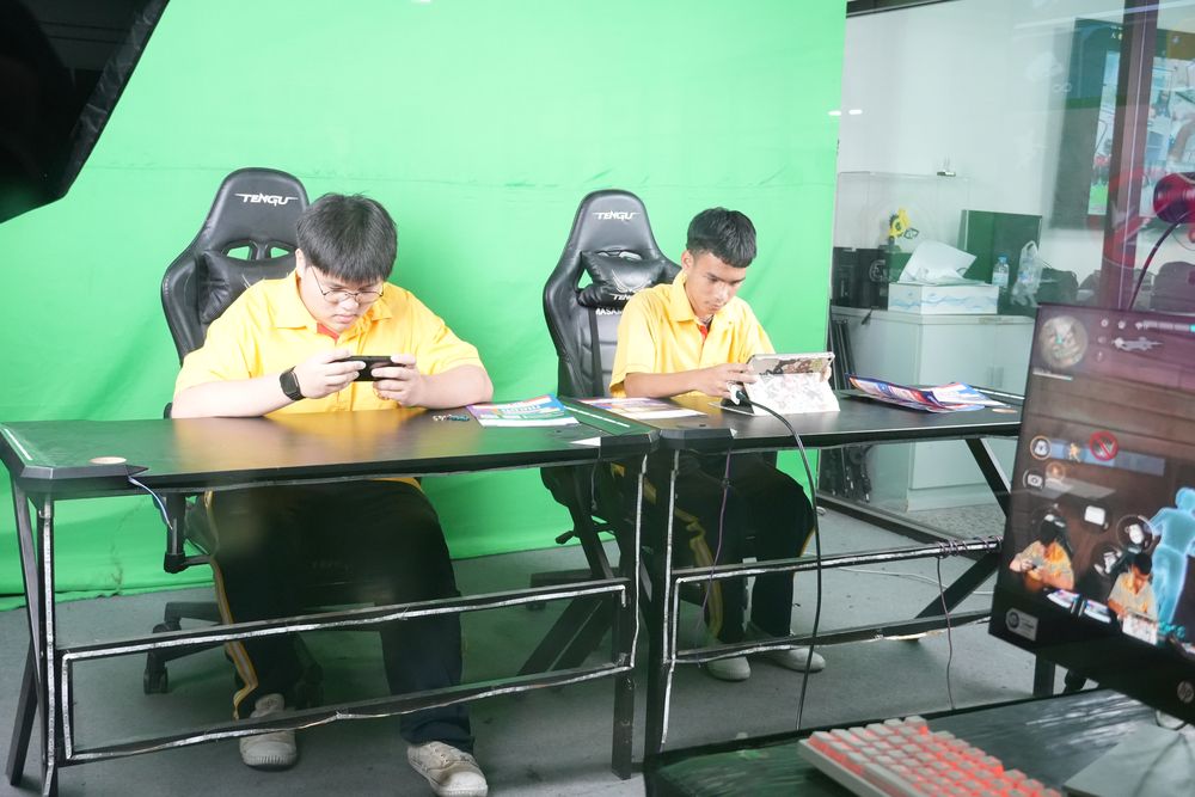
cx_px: 598
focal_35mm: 42
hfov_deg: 46.4
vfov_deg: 31.9
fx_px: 1394
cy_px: 398
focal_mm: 28
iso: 3200
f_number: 4.5
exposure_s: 1/125
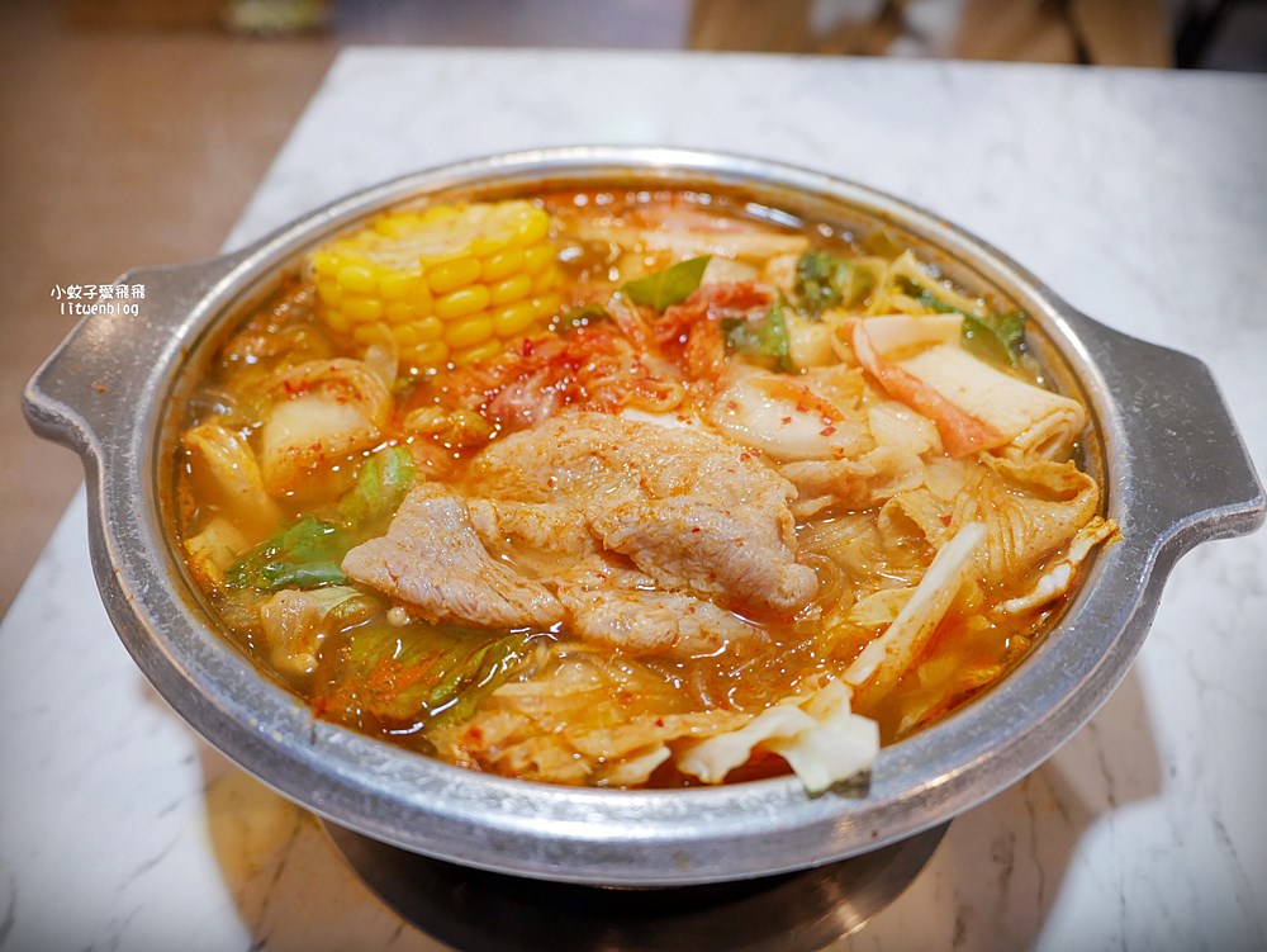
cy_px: 476
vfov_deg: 49.8
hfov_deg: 63.4
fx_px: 1025
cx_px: 634
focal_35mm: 28
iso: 500
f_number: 2.5
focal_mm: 14
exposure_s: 1/60
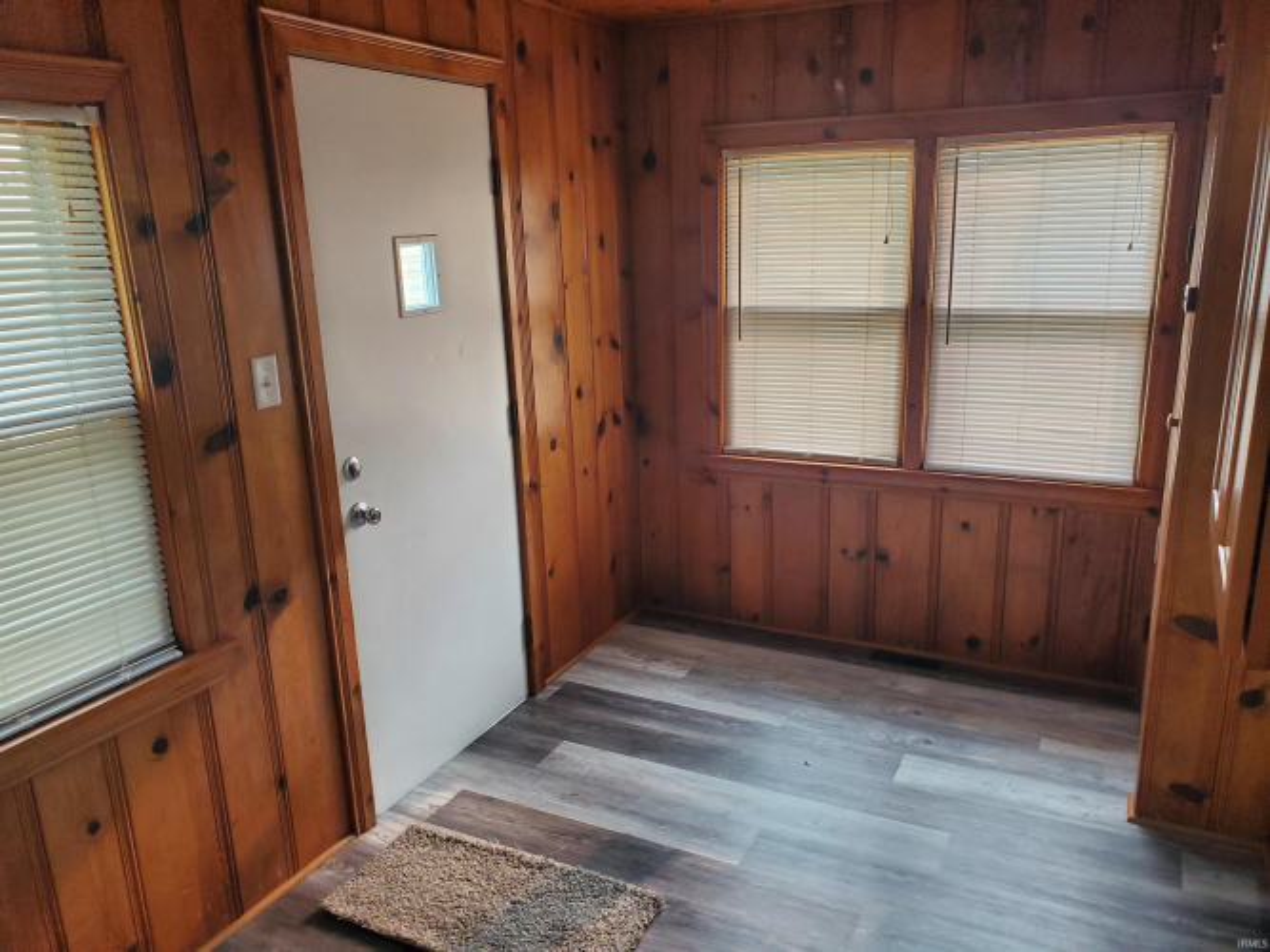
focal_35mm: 26
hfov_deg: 67.3
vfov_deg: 53.0
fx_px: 954
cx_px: 635
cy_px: 476
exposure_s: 1/86
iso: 250
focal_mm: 4.3
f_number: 2.4
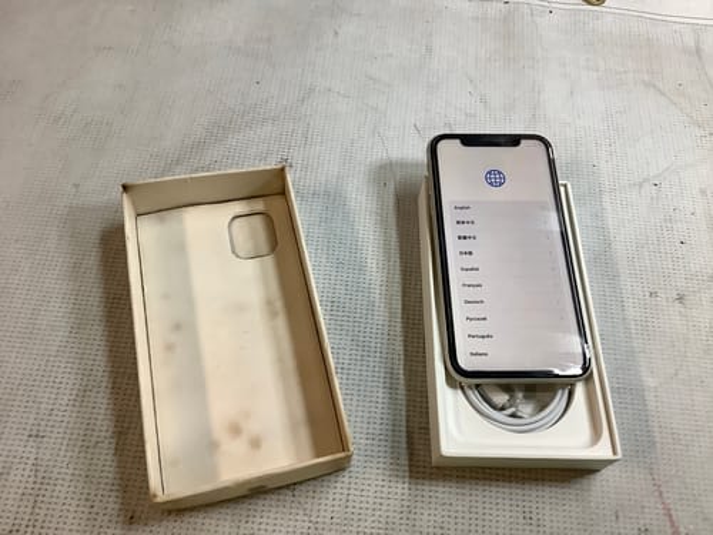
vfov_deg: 45.4
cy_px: 268
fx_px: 639
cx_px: 356
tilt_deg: -61.4
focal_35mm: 31
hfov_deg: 58.4
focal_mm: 3.3
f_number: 2.4
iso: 100
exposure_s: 1/50
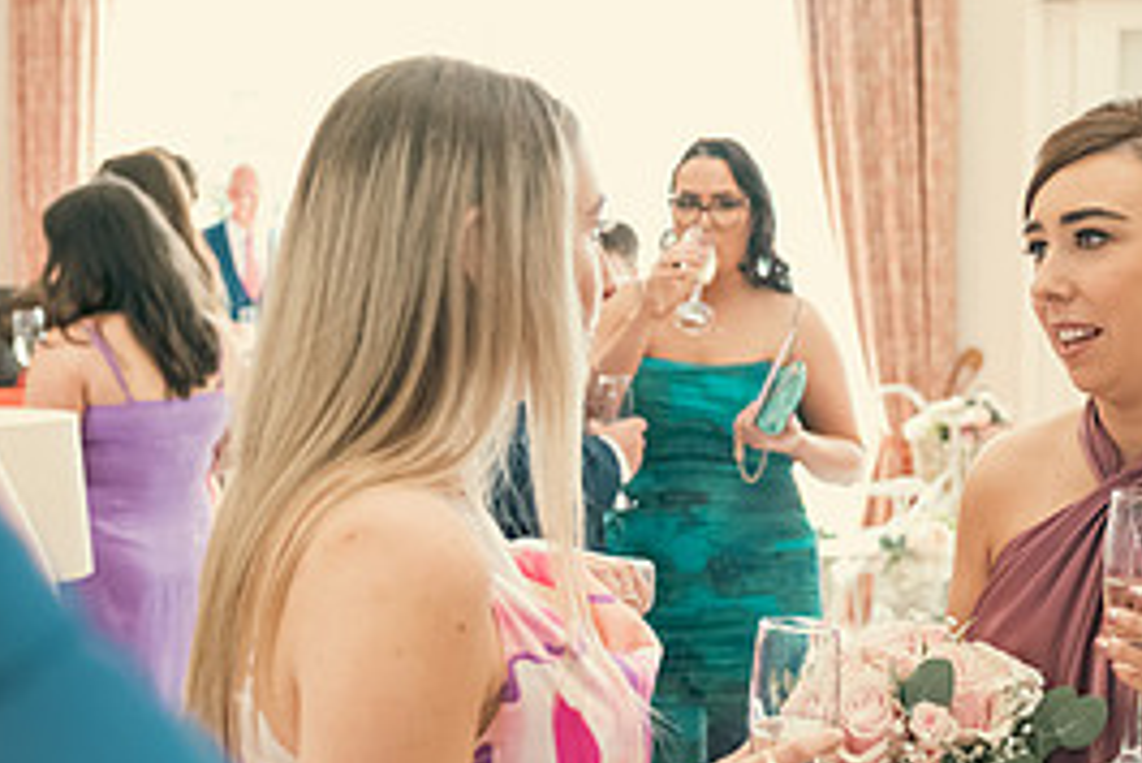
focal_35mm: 70
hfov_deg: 28.4
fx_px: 2222
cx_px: 853
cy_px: 511
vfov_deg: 19.4
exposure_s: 1/80
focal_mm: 32
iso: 1000
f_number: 3.5
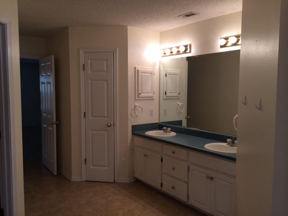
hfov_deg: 60.0
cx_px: 144
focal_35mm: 30
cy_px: 108
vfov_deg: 46.8
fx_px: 250
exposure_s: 1/40
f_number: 2.2
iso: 32
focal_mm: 4.12
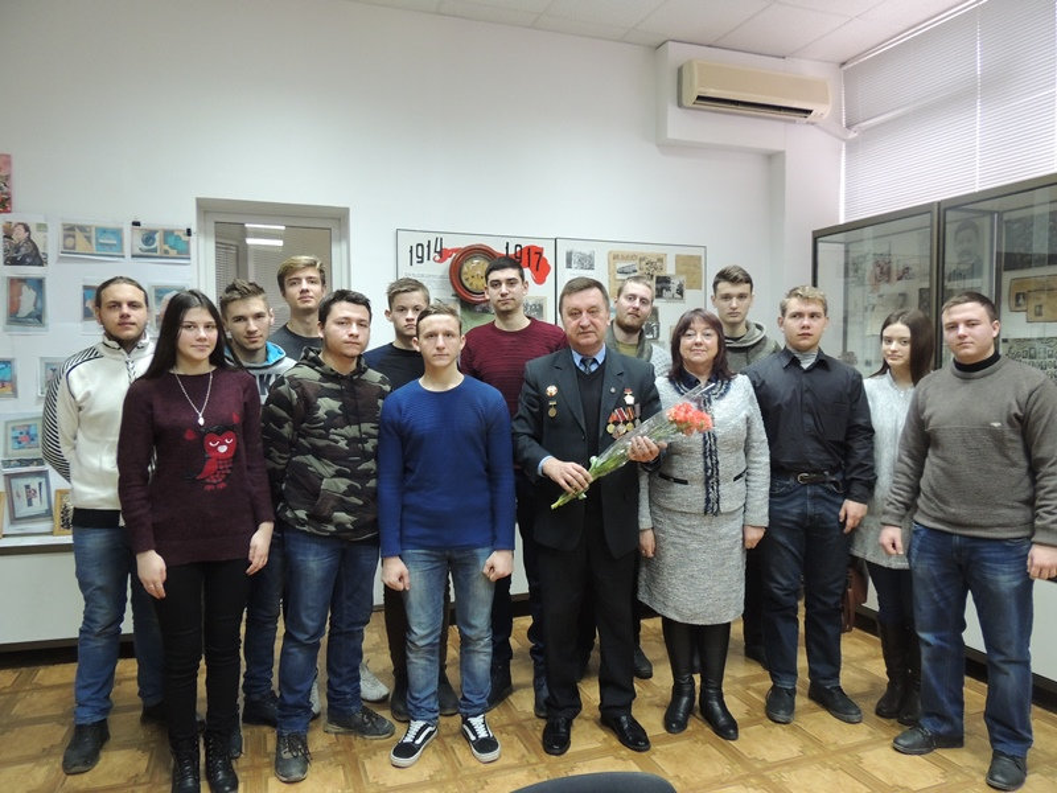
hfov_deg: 71.6
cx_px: 528
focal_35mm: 24
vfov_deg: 56.8
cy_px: 396
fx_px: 733
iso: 400
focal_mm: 4.3
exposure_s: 1/15
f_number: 3
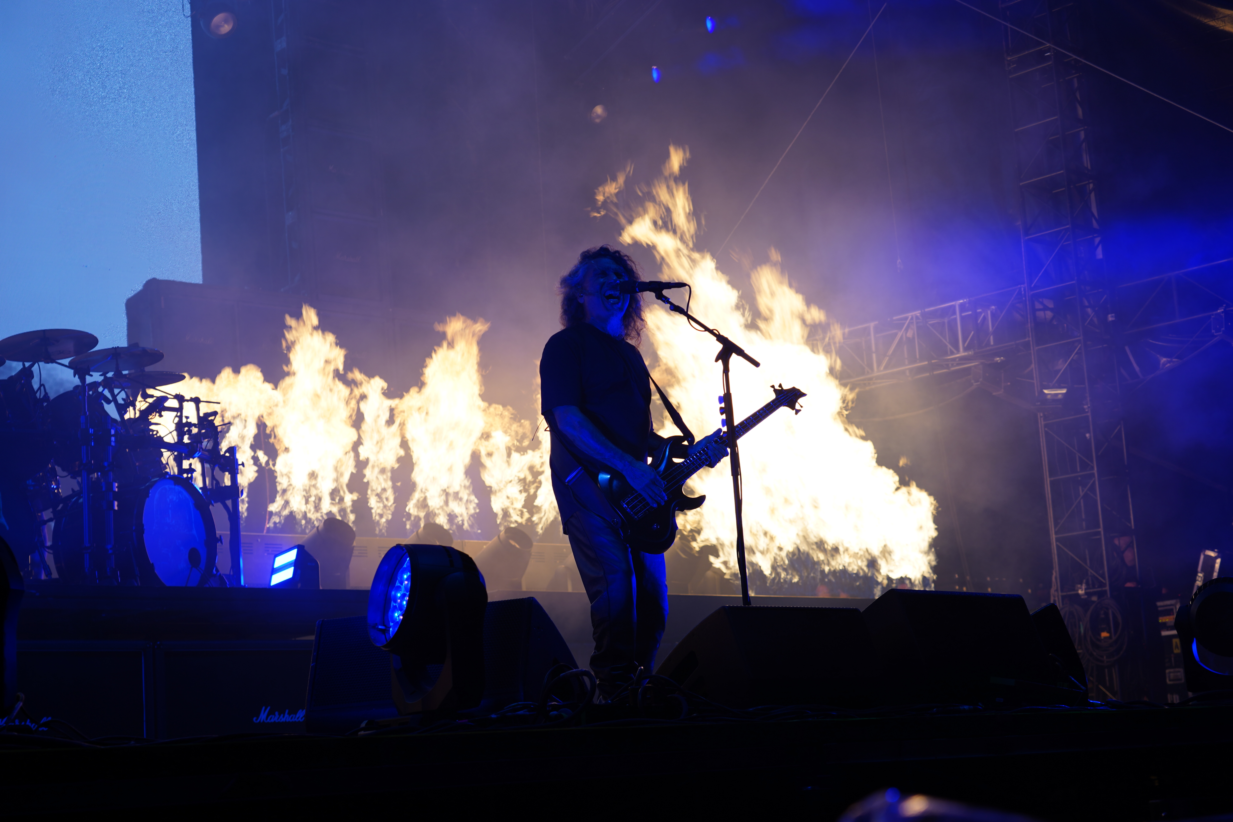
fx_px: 1986
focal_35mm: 58
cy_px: 411
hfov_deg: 34.5
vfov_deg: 23.4
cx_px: 616
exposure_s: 1/100
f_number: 5
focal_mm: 58
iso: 100
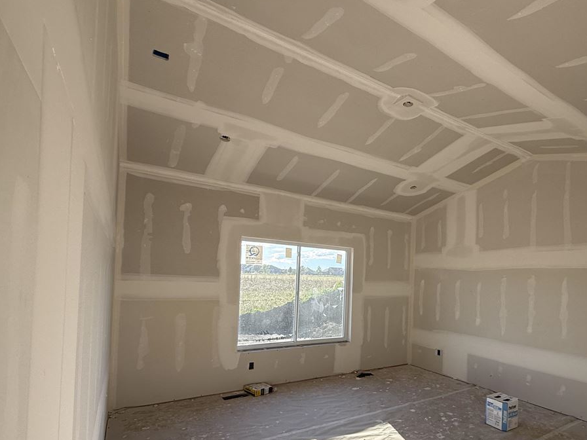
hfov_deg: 80.3
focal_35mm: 20
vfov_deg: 65.0
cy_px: 274
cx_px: 365
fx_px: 339
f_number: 2.2
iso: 64
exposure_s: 1/430
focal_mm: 2.22
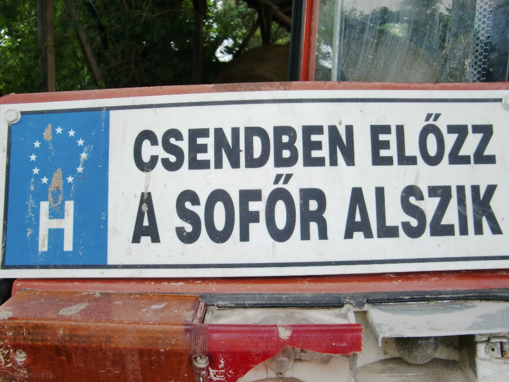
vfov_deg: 37.7
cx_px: 254
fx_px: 559
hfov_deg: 49.0
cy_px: 191
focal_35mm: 38
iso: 64
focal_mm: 6.66
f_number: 3.9
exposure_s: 1/125
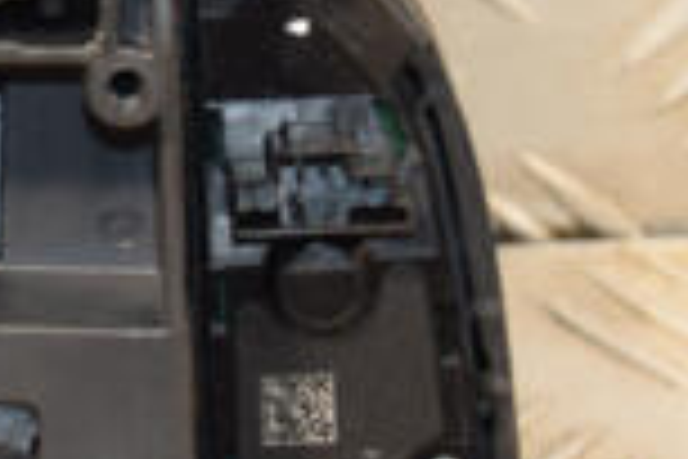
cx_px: -189
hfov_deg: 5.3
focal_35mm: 388
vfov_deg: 3.5
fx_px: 7415
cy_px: 274
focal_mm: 66
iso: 800
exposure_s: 1/100
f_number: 5.3
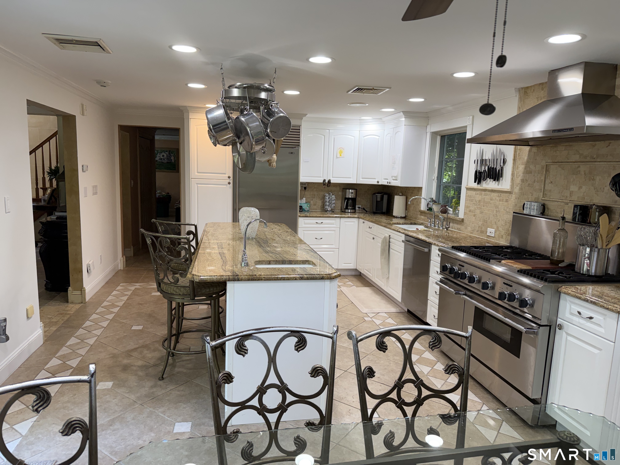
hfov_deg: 71.6
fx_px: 430
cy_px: 232
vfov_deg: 56.8
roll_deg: -1.9
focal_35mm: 24
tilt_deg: -8.1
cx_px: 310
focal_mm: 6.76
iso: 160
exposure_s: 1/120
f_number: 1.78
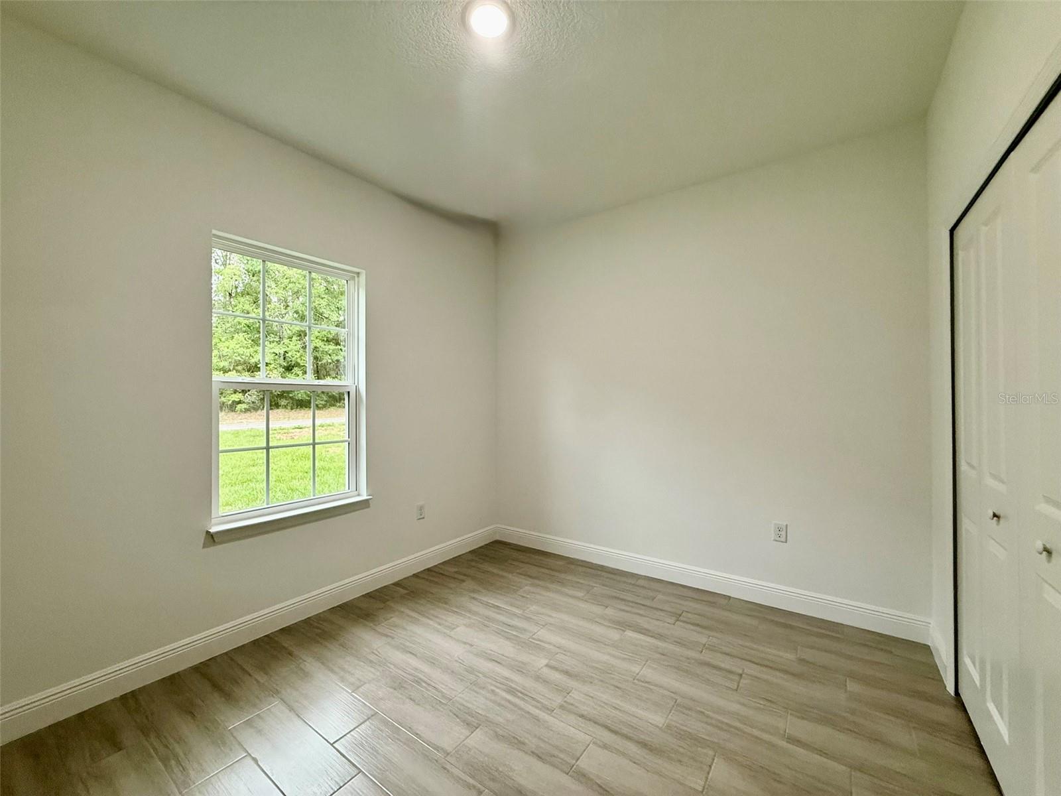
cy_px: 398
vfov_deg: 85.7
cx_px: 530
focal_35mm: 14
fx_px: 429
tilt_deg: +1.1
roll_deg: +0.6
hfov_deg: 102.1
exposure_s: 1/120
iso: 200
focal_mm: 2.22
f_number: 2.2
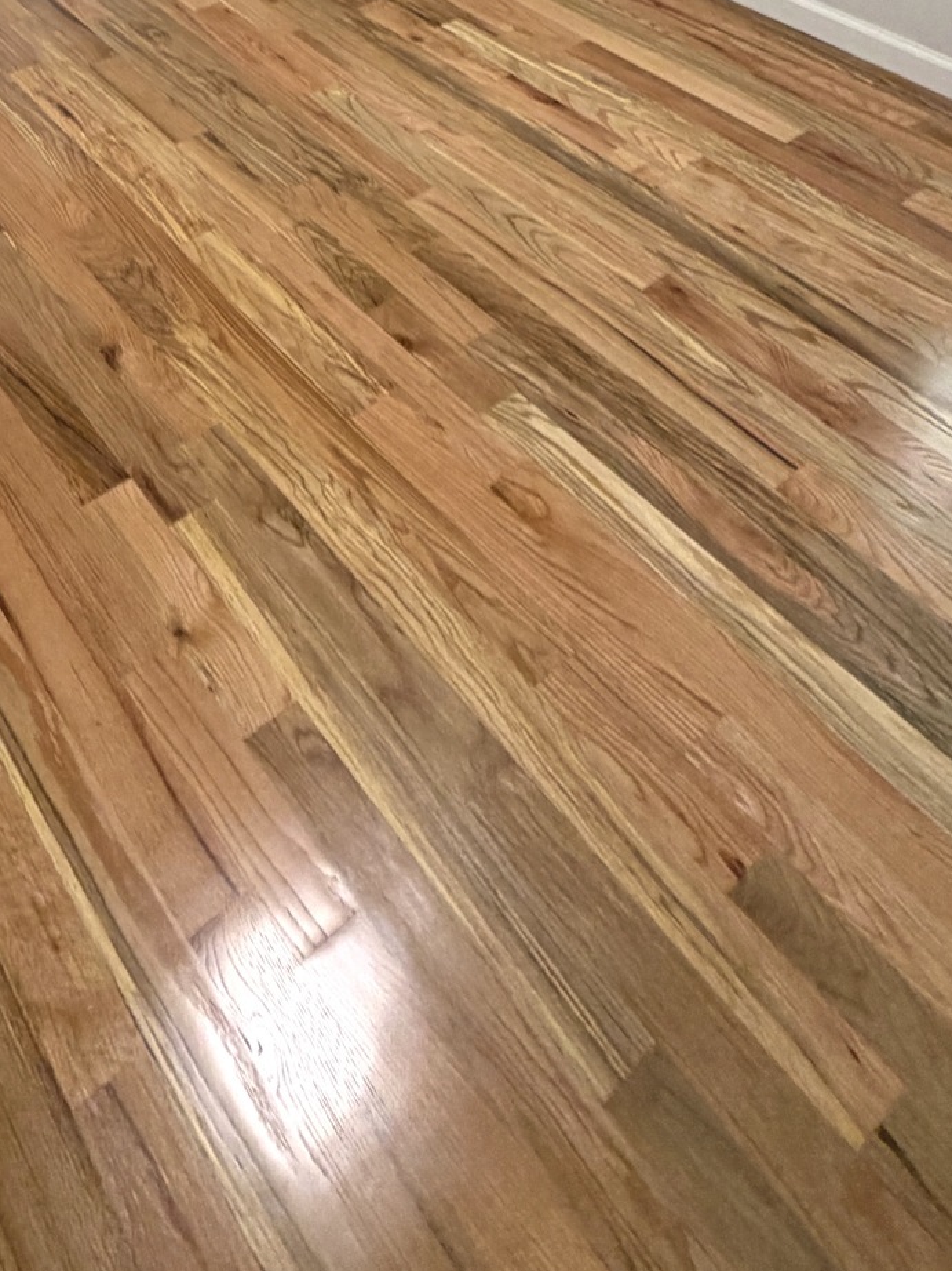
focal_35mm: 35
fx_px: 1284
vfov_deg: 40.9
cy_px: -165
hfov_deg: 39.3
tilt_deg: -21.7
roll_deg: +1.3
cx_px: 209
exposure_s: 1/60
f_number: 2.2
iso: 160
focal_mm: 2.22
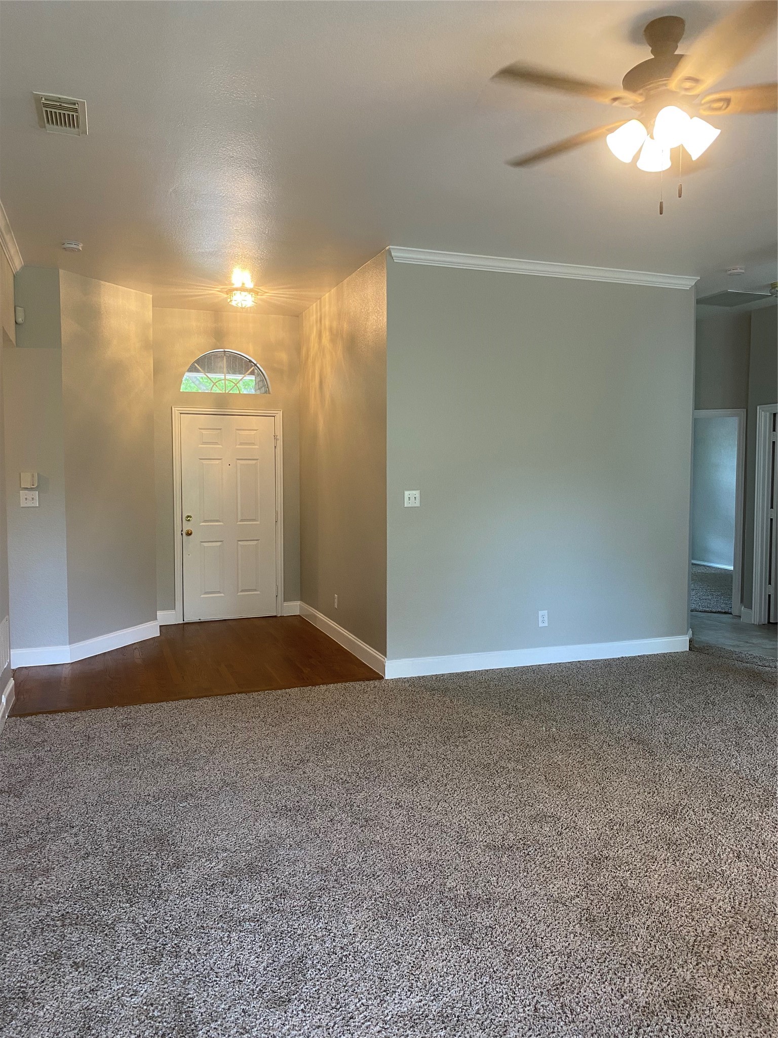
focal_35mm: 26
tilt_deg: -3.1
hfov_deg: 53.1
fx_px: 779
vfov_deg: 67.3
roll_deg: -0.1
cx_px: 389
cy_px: 519
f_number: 1.8
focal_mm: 4.25
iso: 125
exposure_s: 1/60
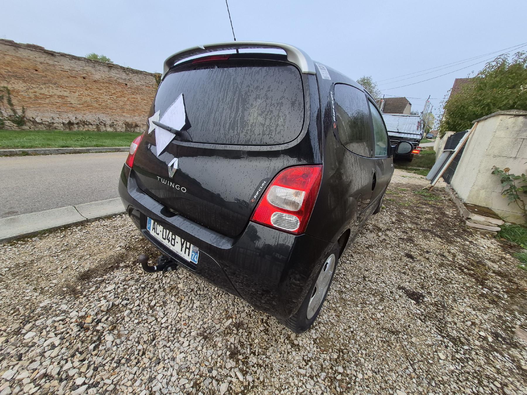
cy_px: 198
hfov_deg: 106.2
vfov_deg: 89.9
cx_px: 264
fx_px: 198
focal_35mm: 13
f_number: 2.2
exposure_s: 1/312
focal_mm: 1.74
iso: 40
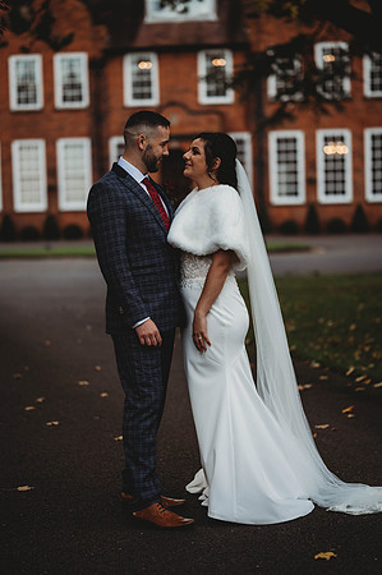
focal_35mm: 85
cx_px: 191
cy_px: 288
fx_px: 1356
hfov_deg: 16.0
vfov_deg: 23.9
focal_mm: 85
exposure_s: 1/500
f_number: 1.8
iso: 100
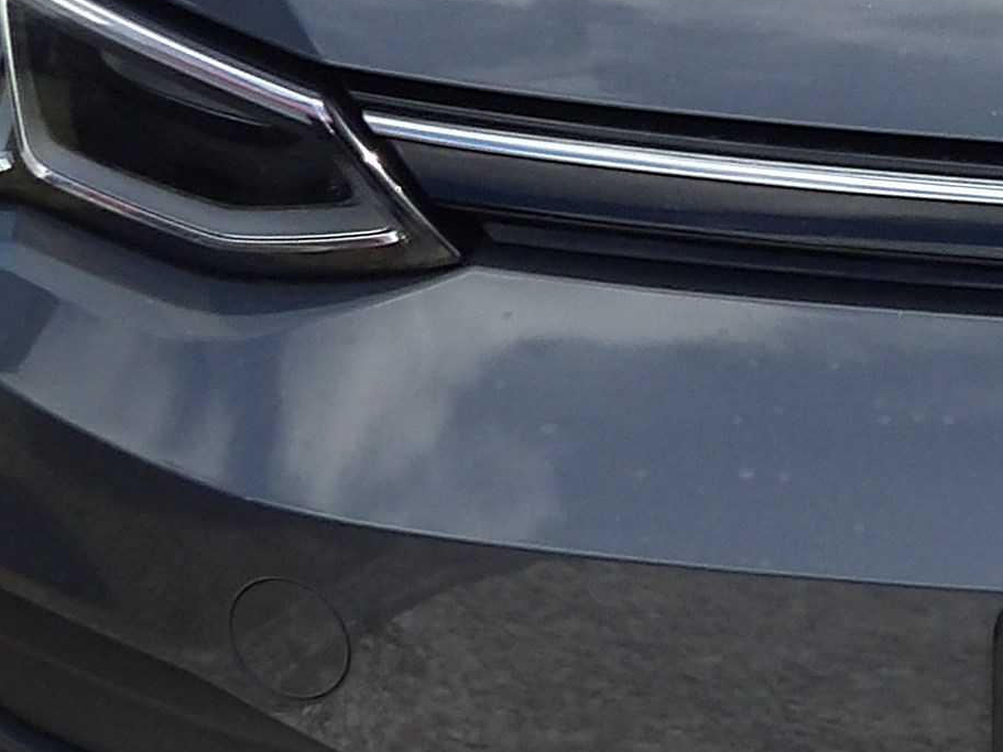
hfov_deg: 11.6
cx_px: 1214
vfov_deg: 8.8
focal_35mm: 167
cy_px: -175
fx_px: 4838
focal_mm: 5.9
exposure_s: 1/462
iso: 100
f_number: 3.6
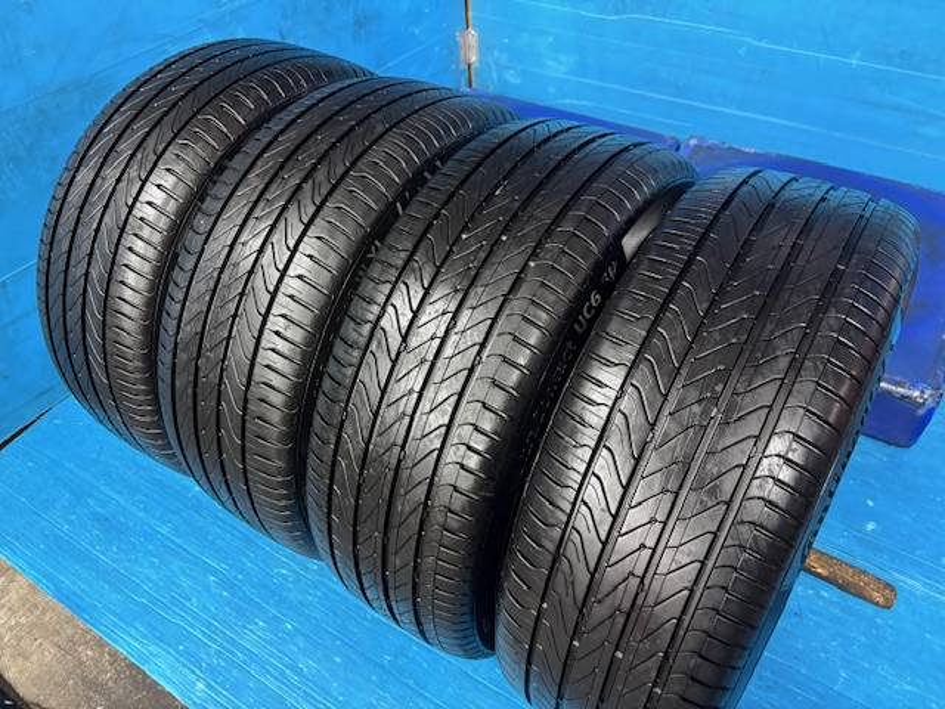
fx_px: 710
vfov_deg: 53.1
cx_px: 472
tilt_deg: -46.6
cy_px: 354
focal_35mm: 26
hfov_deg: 67.3
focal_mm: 5.96
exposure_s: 1/33
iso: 500
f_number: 1.6
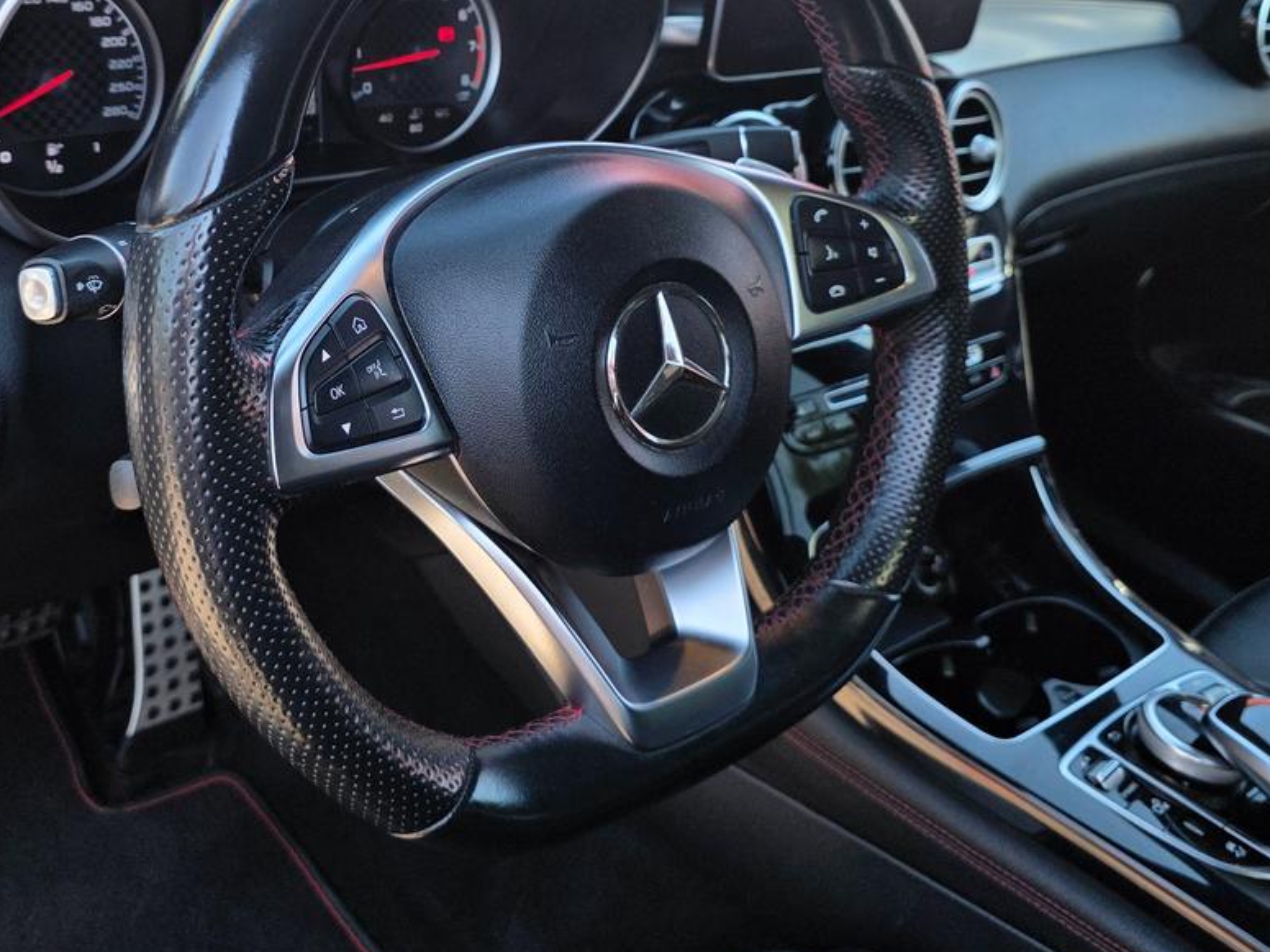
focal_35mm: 38
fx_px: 1394
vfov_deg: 37.1
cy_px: 288
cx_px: 490
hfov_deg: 48.6
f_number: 1.7
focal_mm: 6.3
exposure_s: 1/359
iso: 50
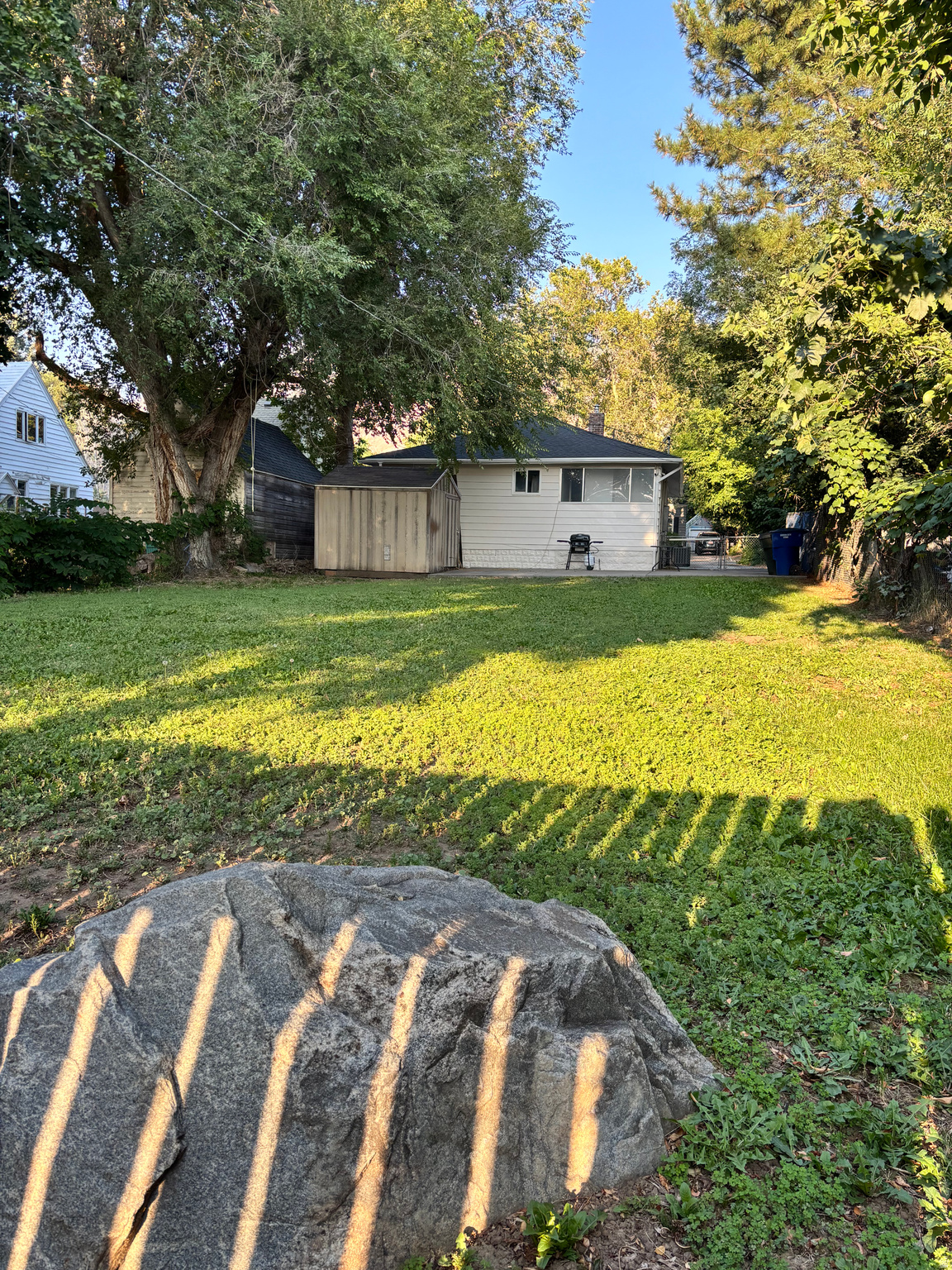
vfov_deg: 67.3
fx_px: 953
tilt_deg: -4.6
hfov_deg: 53.1
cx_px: 476
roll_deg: -2.2
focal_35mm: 26
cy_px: 635
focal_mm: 5.96
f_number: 1.6
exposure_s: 1/387
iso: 50
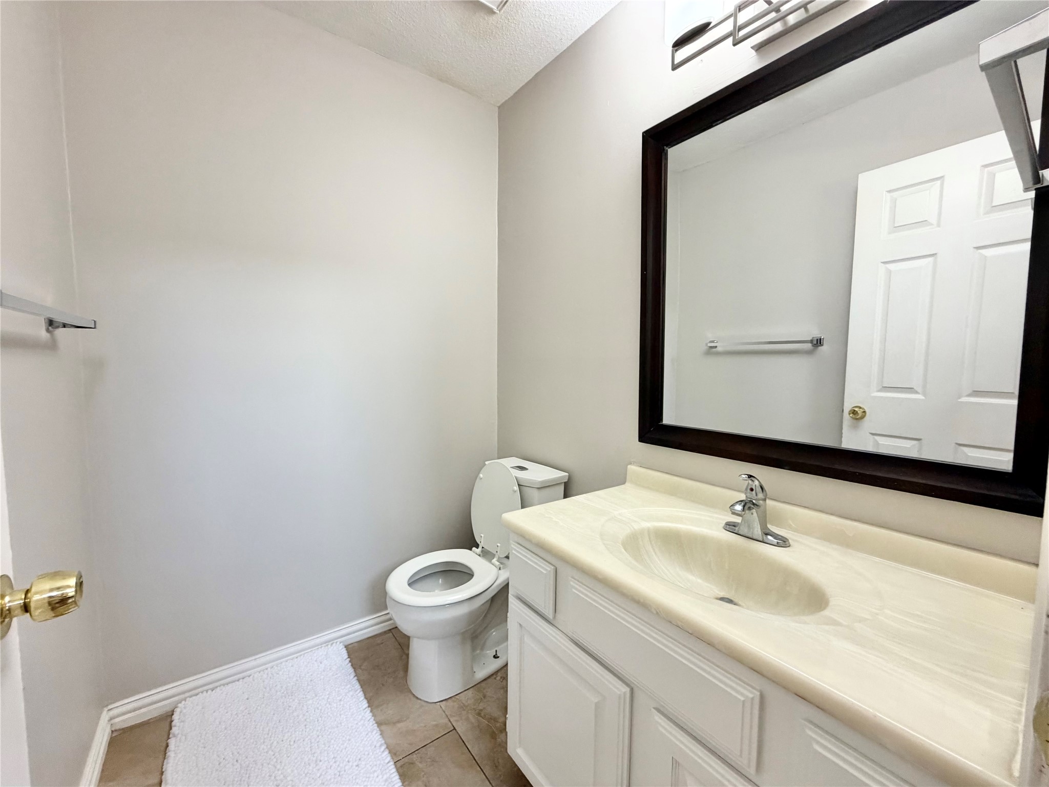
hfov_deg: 102.1
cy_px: 394
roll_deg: +0.0
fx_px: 424
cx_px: 524
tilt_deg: -3.7
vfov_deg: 85.7
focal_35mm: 14
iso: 250
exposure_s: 1/120
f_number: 2.2
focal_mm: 2.22
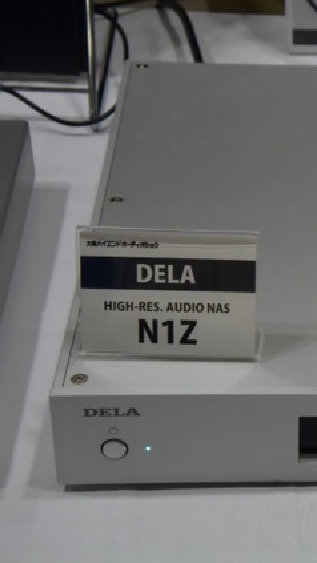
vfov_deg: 20.7
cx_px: 377
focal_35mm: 103
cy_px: 282
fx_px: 1539
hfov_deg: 11.5
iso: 800
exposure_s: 1/100
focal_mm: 24.4
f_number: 5.3
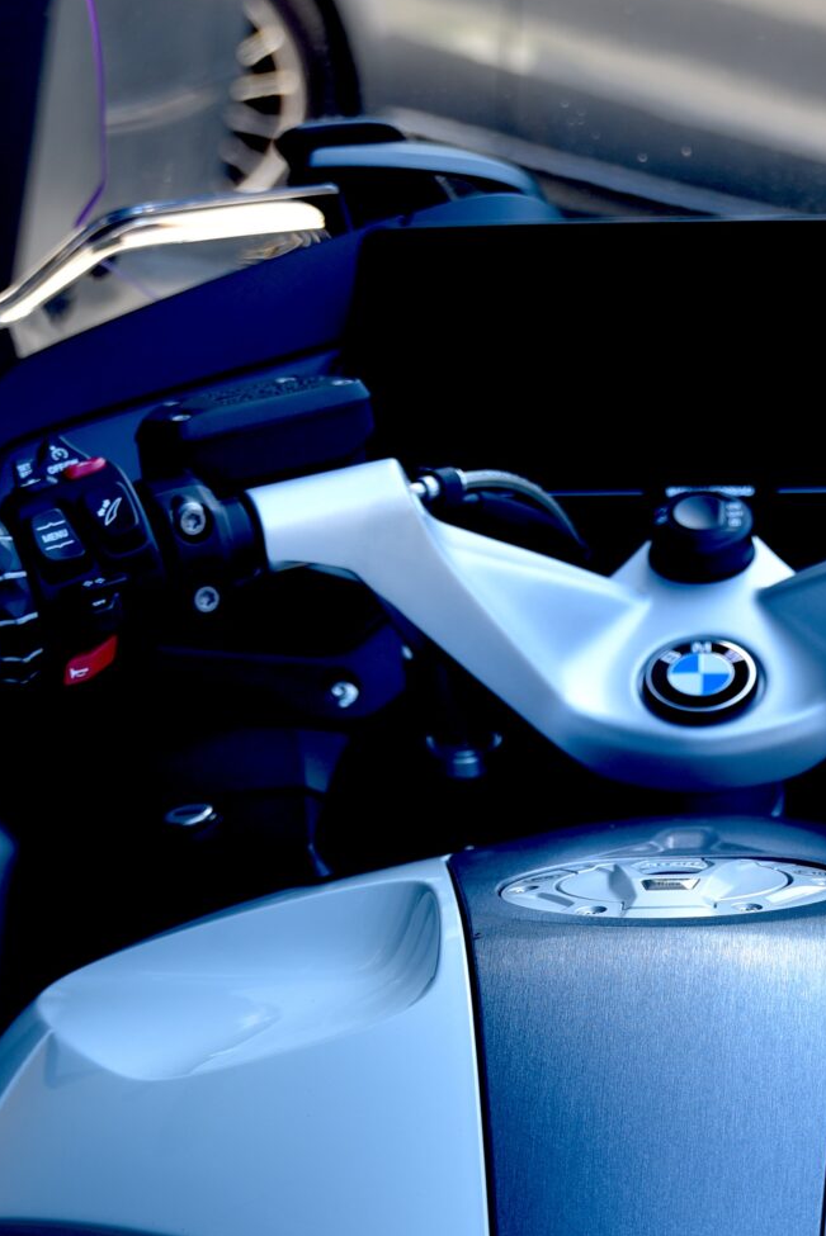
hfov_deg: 13.0
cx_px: 698
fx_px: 3610
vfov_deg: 18.7
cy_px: 1360
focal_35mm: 105
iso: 100
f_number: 4
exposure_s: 1/60
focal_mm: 40
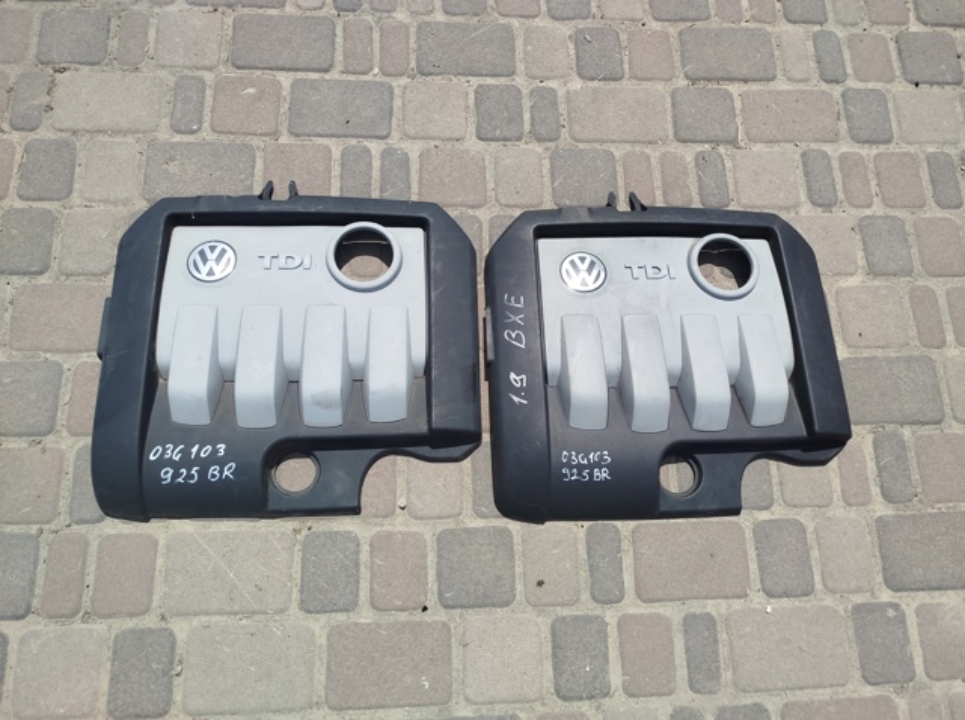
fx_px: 668
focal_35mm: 24
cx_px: 482
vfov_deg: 56.7
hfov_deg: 71.7
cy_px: 360
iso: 50
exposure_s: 1/1002
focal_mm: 5.31
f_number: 1.7
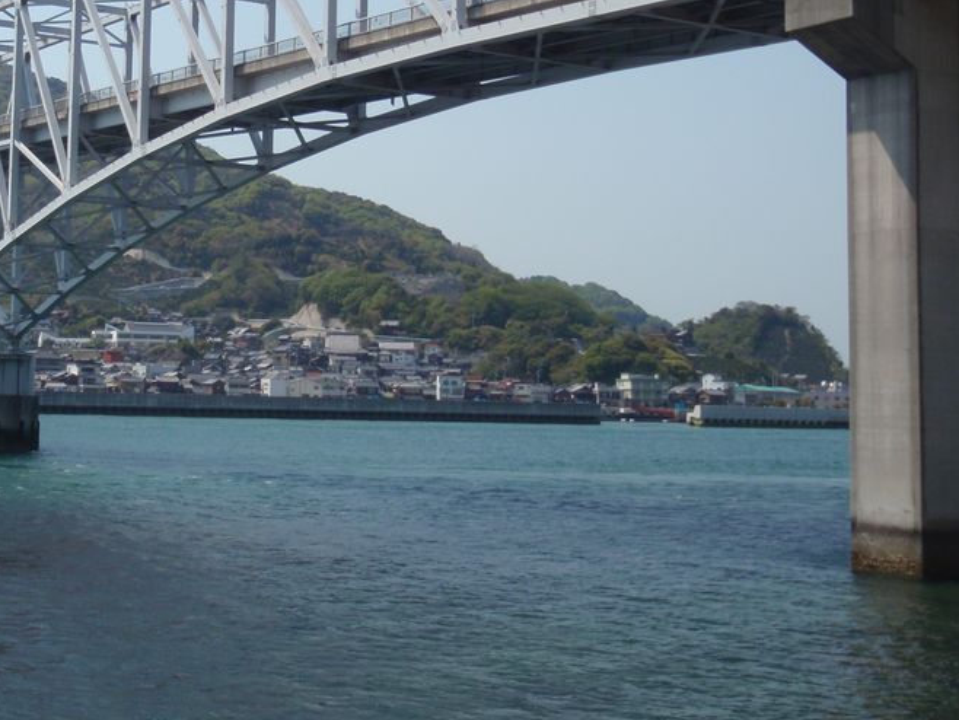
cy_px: 254
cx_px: 227
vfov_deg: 26.0
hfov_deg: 33.6
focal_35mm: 56
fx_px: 1552
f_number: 5
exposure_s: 1/500
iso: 64
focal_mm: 6.53
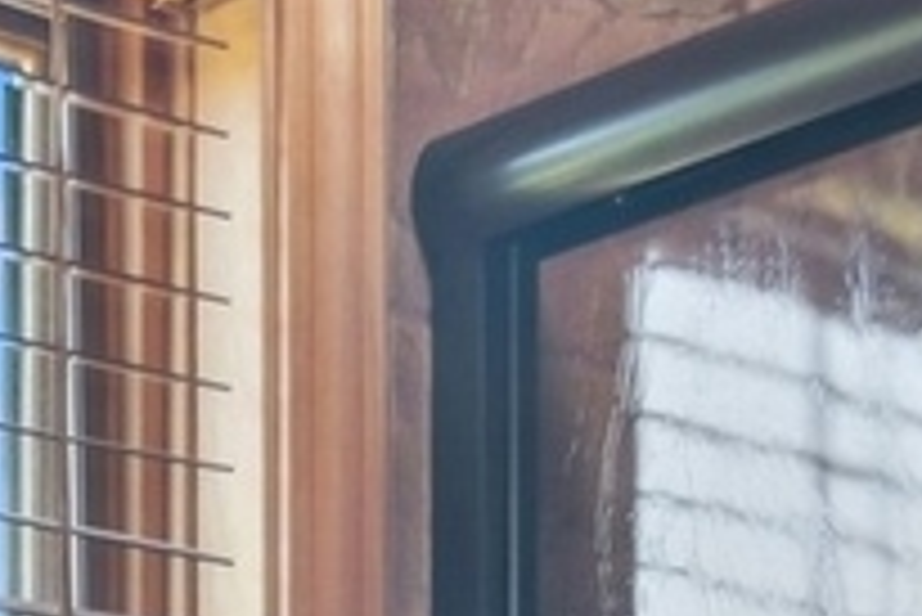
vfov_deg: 8.8
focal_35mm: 142
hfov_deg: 13.8
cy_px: 1488
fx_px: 3639
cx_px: -324
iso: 200
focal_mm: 12
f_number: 8
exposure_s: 1/8
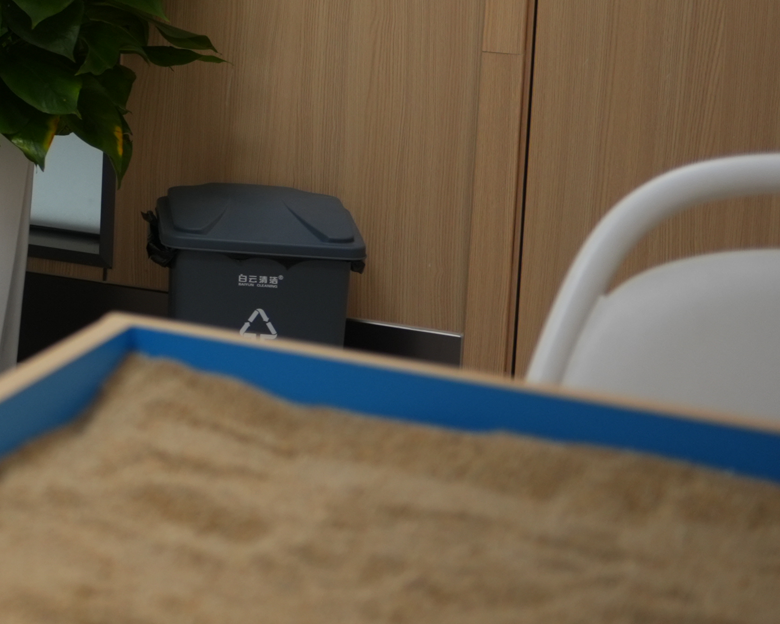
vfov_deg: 13.7
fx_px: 2539
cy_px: -48
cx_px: -623
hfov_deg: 15.1
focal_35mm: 110
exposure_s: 1/100
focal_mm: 28
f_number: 2.8
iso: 320
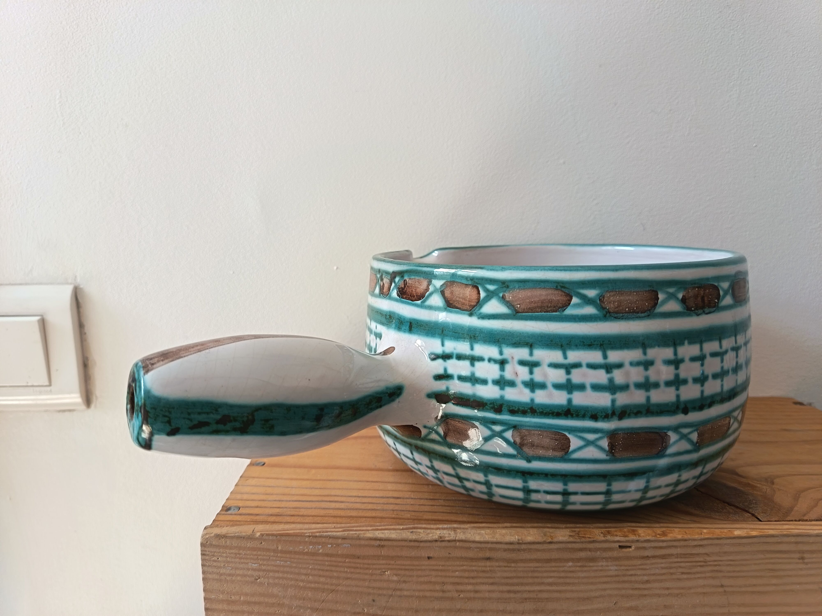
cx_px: 411
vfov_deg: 56.8
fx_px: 570
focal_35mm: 24
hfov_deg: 71.6
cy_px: 308
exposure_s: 1/50
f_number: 1.75
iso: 370
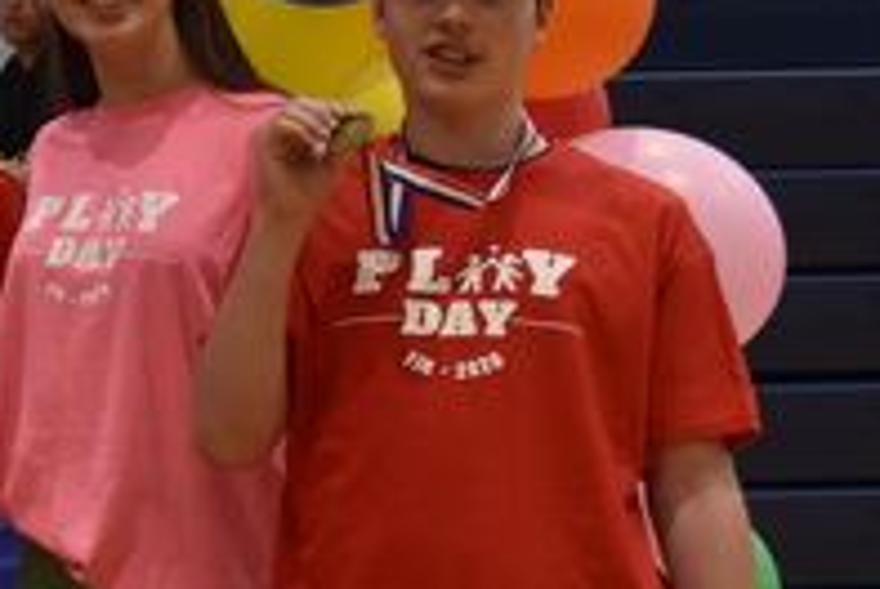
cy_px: -40
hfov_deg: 12.1
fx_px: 3722
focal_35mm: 152
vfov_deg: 9.0
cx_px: -858
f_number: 4.5
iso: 800
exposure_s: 1/80
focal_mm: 25
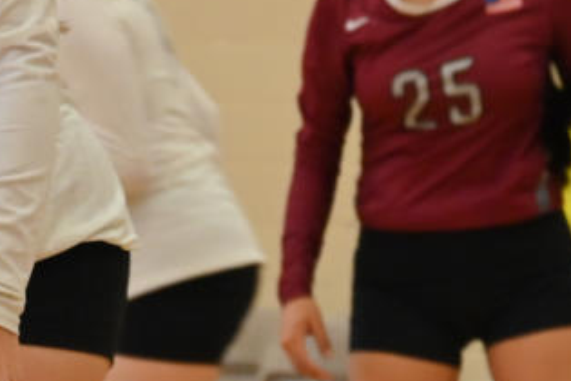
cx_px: 202
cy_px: -294
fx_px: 5741
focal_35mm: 362
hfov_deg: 5.7
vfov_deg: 3.8
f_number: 6
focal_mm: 76
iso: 2000
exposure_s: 1/100
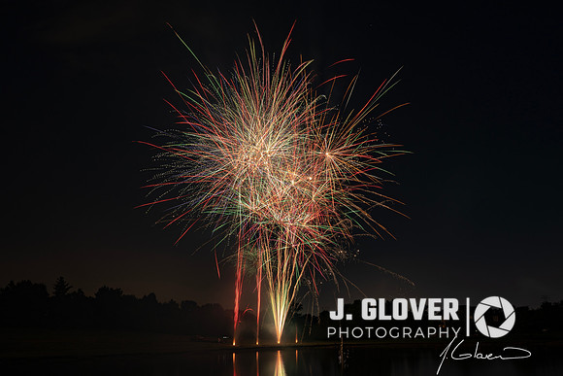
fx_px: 476
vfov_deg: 43.1
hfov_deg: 61.2
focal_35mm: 30
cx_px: 298
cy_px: 204
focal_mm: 28
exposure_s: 32
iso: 100
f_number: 14
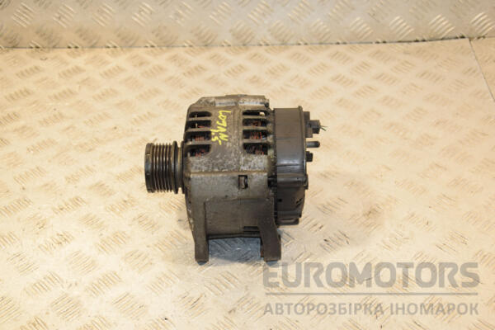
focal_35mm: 52
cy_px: 165
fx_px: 722
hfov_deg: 37.9
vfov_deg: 25.8
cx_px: 248
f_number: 5.6
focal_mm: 35
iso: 800
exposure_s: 1/200
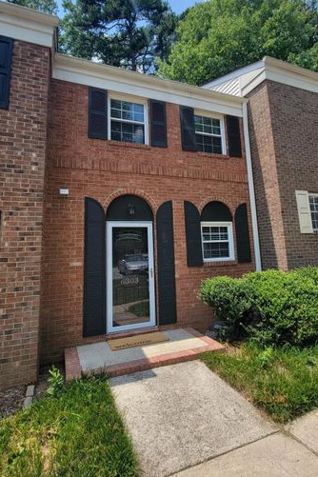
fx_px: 238
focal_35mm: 18
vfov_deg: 89.6
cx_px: 167
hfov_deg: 67.3
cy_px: 209
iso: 50
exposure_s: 1/1488
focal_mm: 2.2
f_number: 2.2
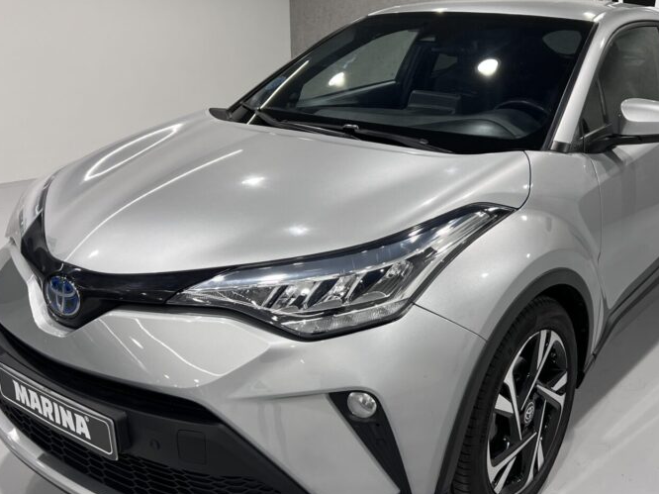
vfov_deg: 35.9
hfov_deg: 46.2
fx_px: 761
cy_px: 221
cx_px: 431
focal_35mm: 40
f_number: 1.5
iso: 100
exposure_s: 1/100
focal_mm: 5.7
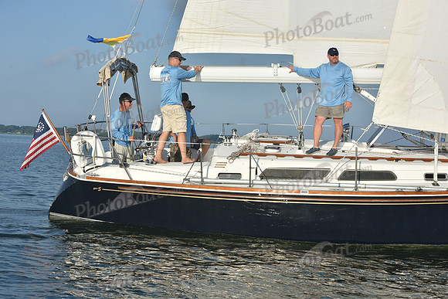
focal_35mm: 70
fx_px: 871
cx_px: 224
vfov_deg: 19.5
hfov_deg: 28.8
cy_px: 150
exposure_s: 1/800
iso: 320
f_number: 11
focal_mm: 70
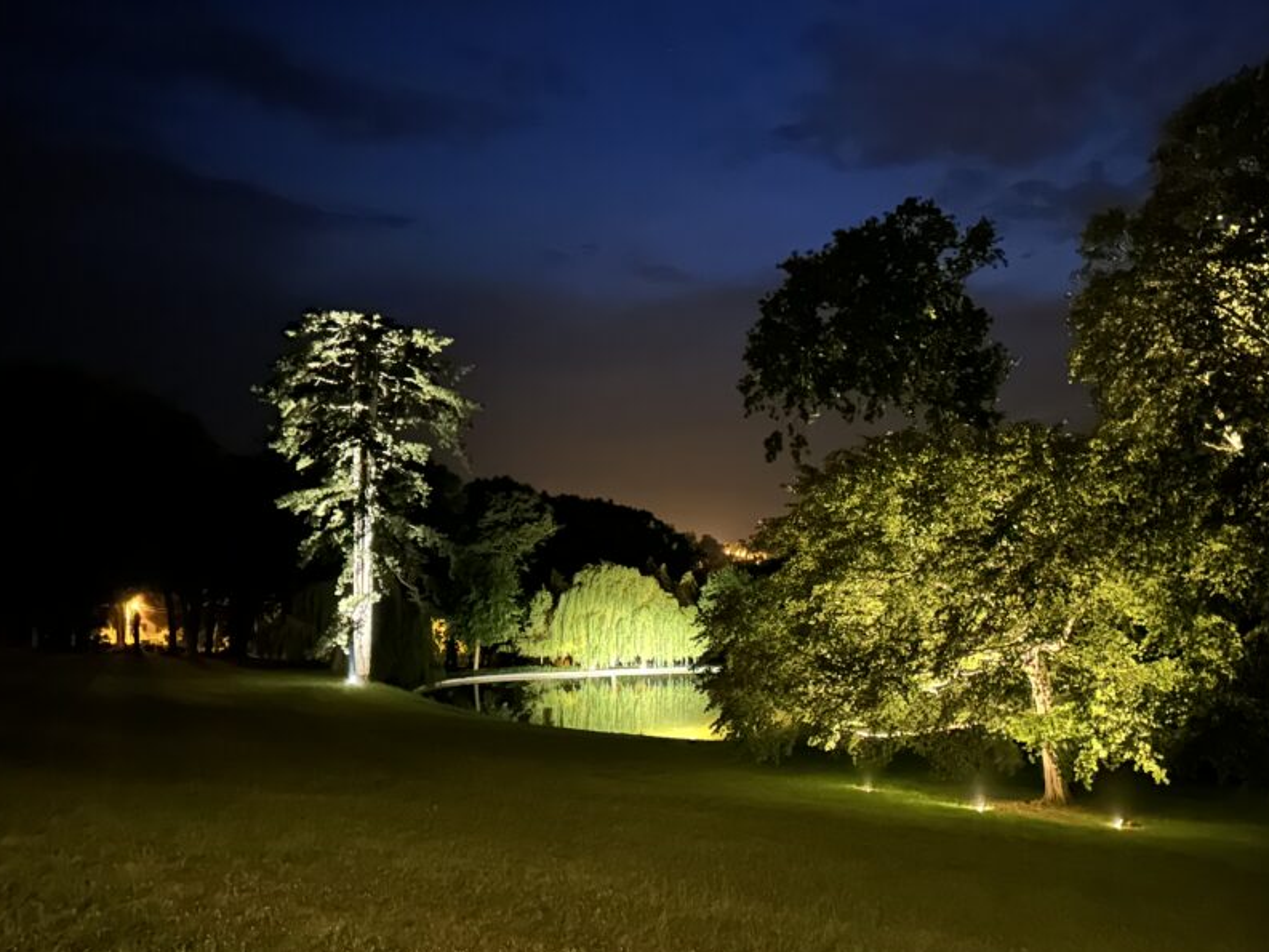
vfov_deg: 45.4
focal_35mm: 31
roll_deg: +0.2
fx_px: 1137
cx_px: 775
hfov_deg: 57.8
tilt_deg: +0.2
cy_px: 512
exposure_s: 1/5
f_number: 1.78
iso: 8000
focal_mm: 6.86
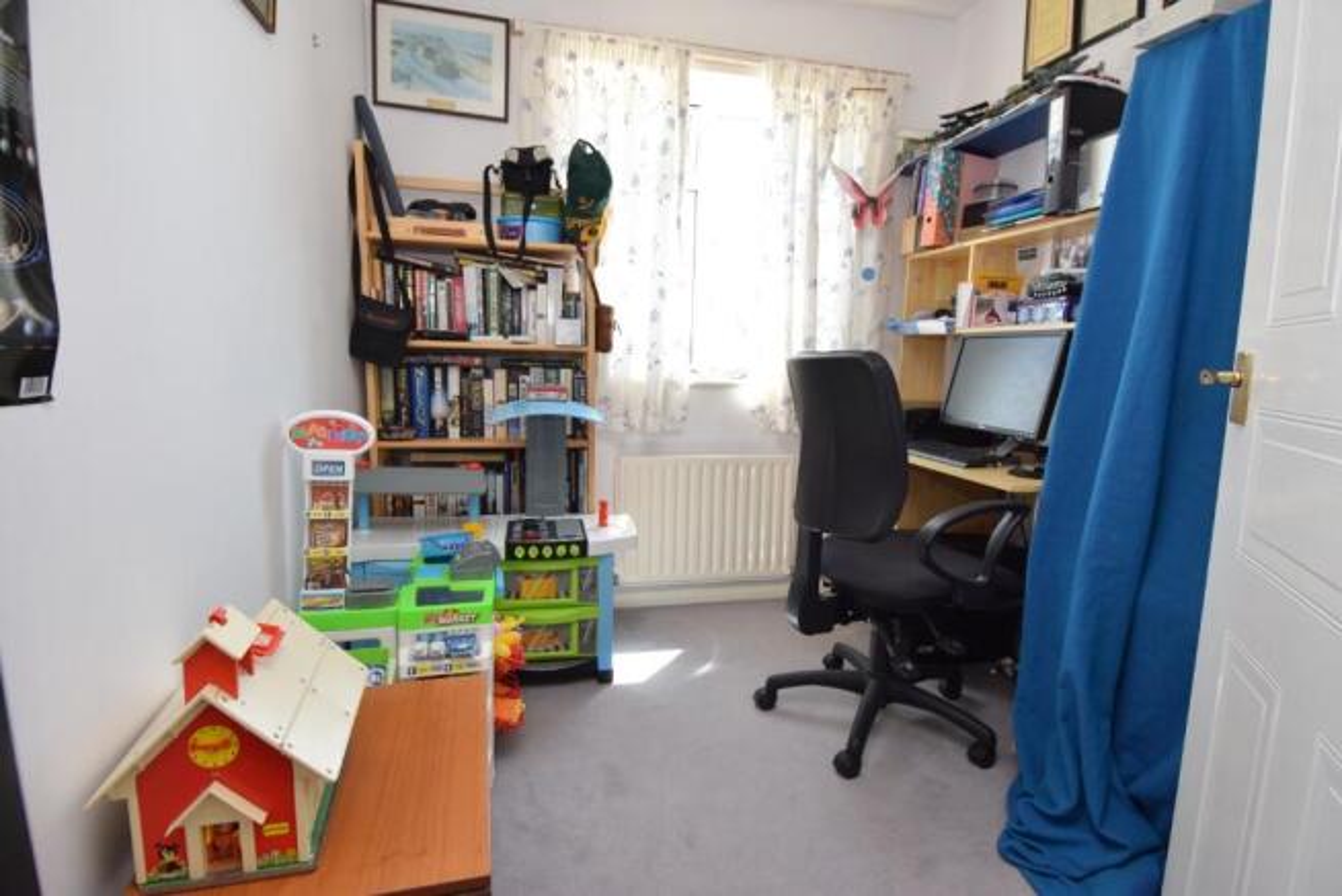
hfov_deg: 90.0
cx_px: 671
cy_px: 448
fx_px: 671
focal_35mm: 18
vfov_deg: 67.5
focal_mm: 12
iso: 640
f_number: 5.6
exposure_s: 1/125
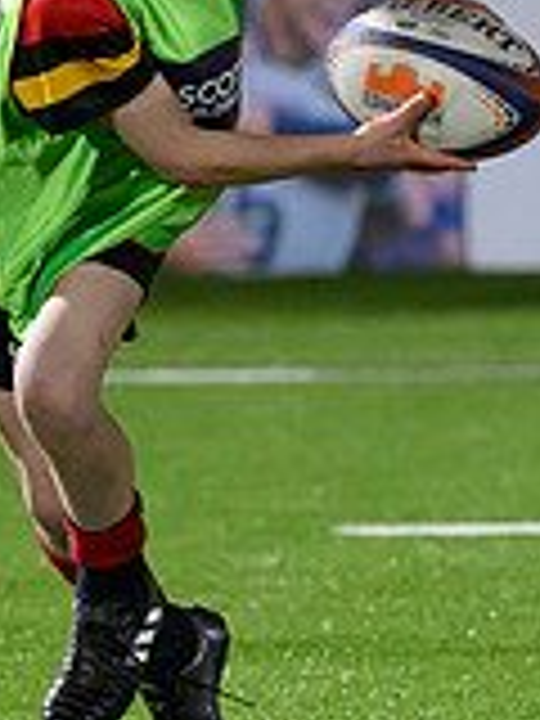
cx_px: 489
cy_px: 709
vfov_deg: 2.0
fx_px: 20820
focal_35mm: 1001
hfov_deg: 1.5
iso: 6400
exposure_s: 1/1250
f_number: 3.2
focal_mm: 195
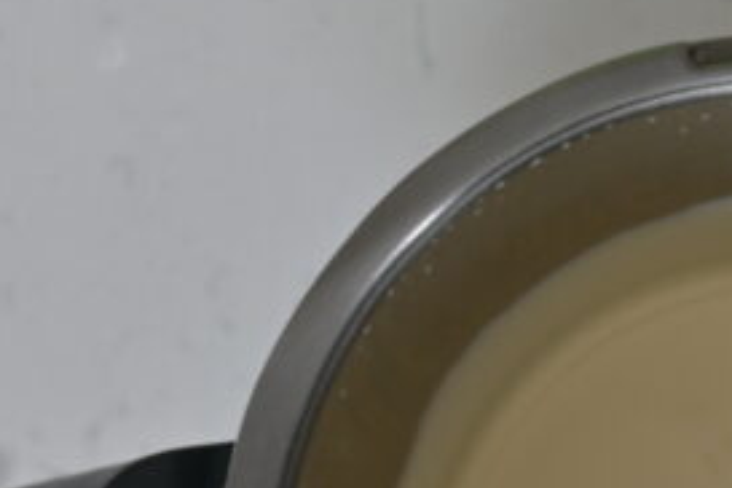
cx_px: 783
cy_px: 625
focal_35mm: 125
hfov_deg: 16.0
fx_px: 2535
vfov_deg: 10.8
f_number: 5.6
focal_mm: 31.5
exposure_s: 1/10
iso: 100
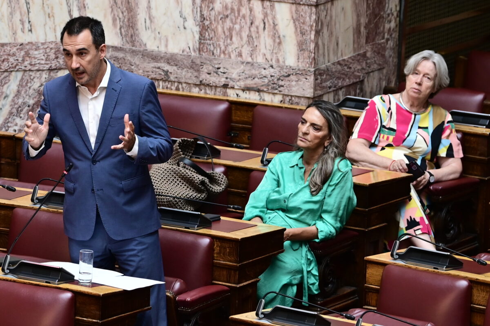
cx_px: 245
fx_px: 2953
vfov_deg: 6.3
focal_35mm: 217
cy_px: 163
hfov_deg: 9.5
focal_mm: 145
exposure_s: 1/200
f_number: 3.5
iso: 640
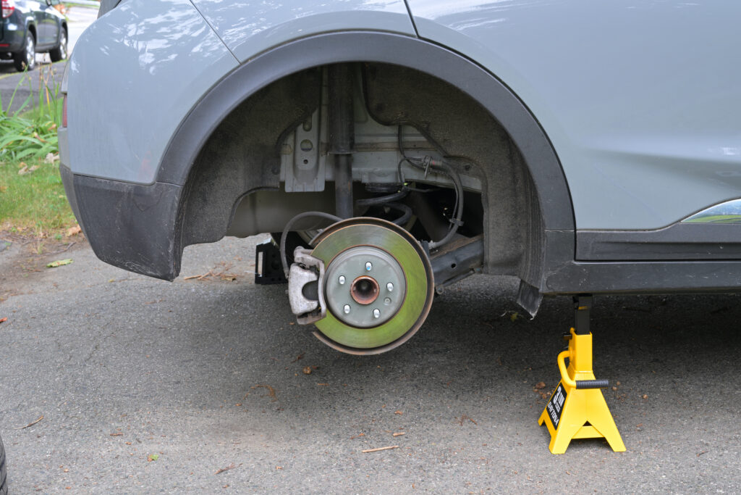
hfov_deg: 39.6
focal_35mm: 50
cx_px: 370
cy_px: 248
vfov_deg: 27.0
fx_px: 1029
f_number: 8
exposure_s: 1
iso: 64
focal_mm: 50
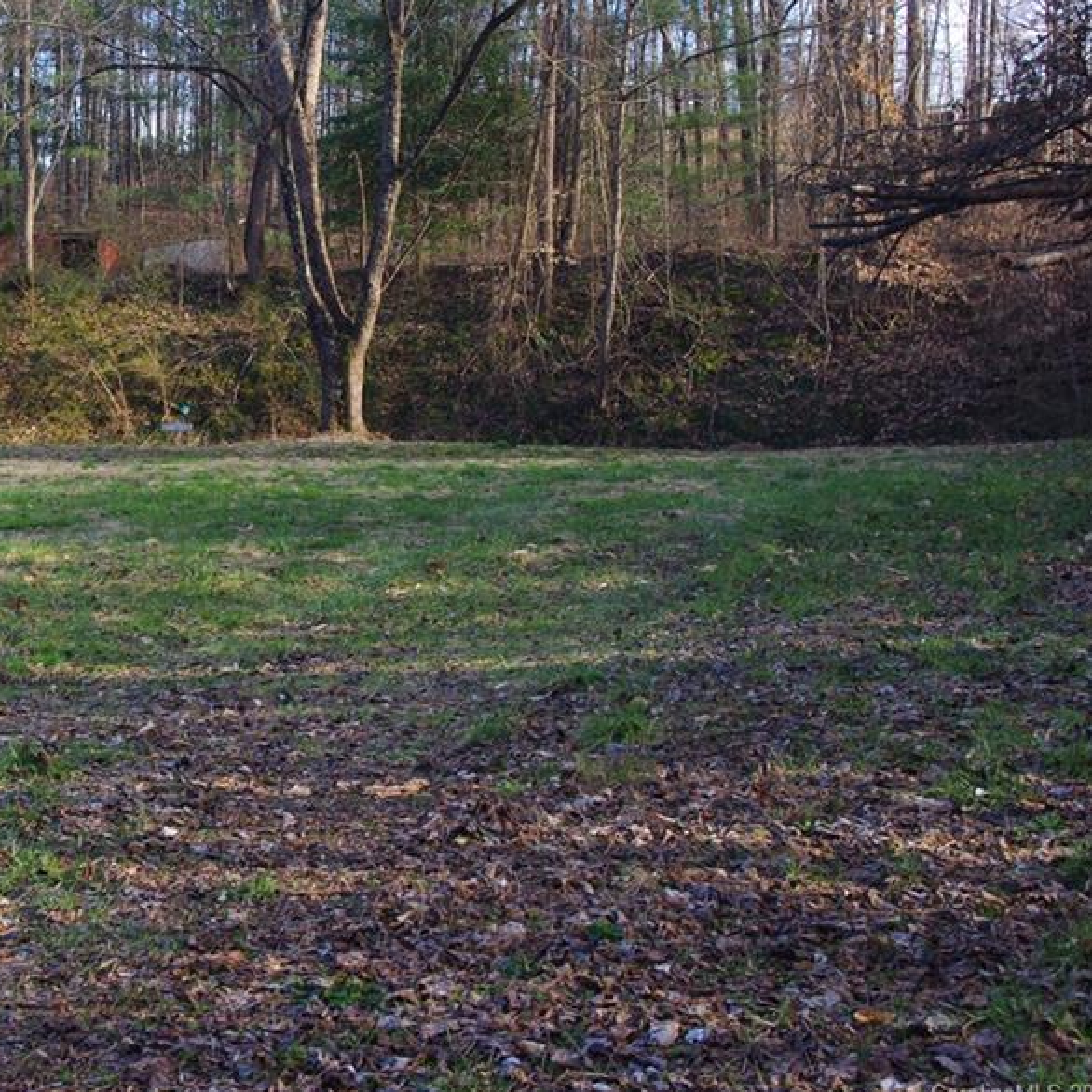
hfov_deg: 28.7
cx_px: 179
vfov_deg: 29.5
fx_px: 2070
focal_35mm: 58
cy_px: 473
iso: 100
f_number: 5.6
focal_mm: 26.25
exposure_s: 1/60
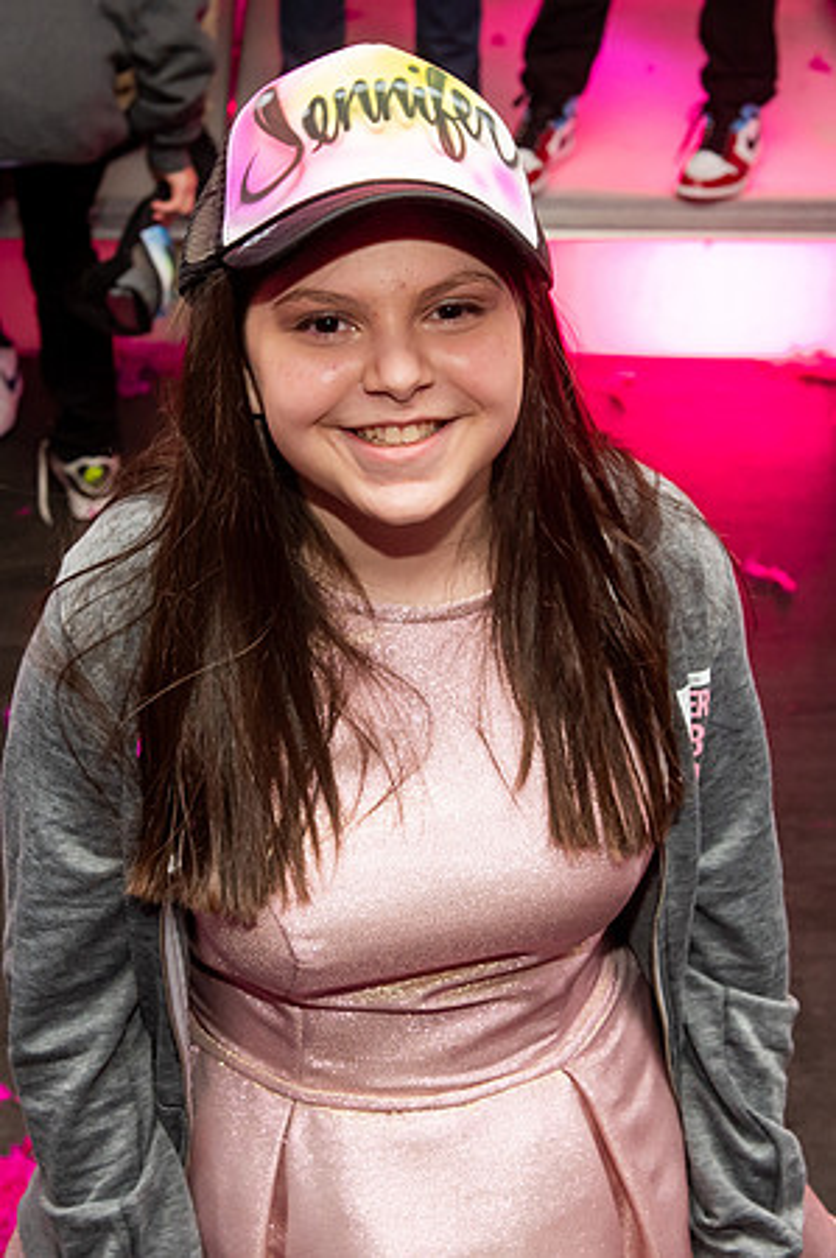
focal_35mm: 75
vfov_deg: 27.1
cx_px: 379
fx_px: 2605
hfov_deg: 18.2
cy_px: 688
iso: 2500
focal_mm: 38
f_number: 5.6
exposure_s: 1/60
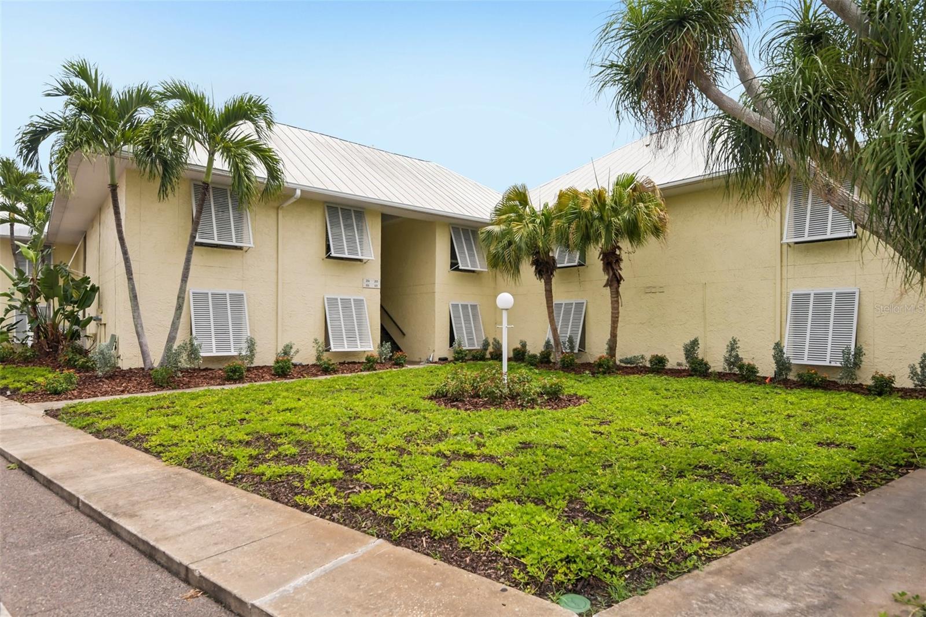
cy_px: 308
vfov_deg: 61.9
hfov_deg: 84.0
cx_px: 463
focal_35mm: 20
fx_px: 514
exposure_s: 1/1600
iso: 400
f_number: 8
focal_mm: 20
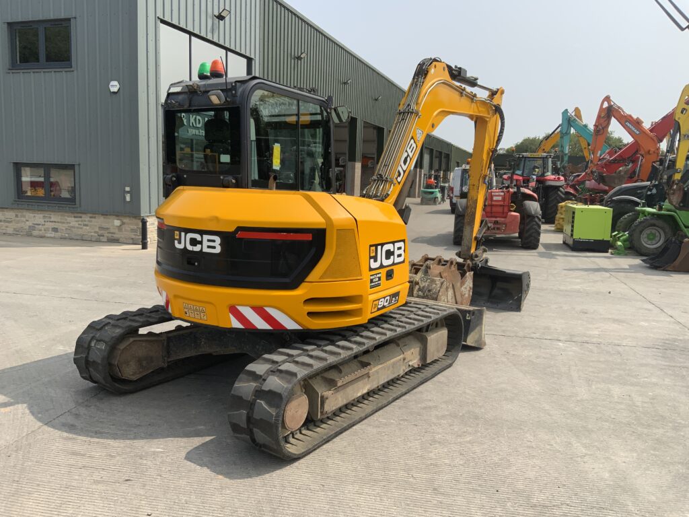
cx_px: 344
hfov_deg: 61.7
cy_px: 258
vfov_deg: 48.2
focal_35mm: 29
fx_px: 577
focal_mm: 3
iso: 16
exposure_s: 1/1626
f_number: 1.8
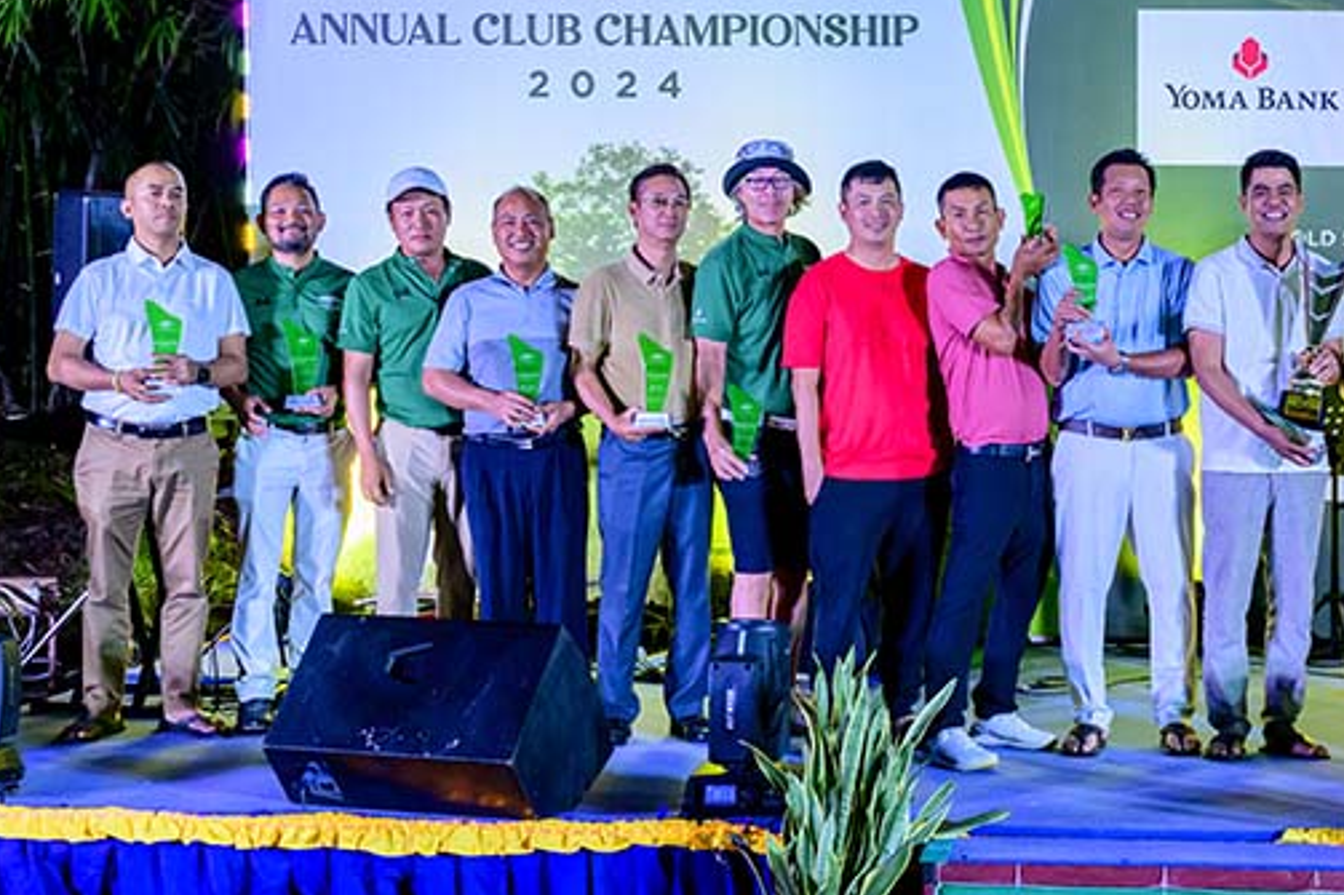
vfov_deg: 21.2
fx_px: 2387
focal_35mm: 64
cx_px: 1202
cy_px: 342
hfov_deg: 30.1
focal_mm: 33.5
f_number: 4.5
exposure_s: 1/250
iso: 3200
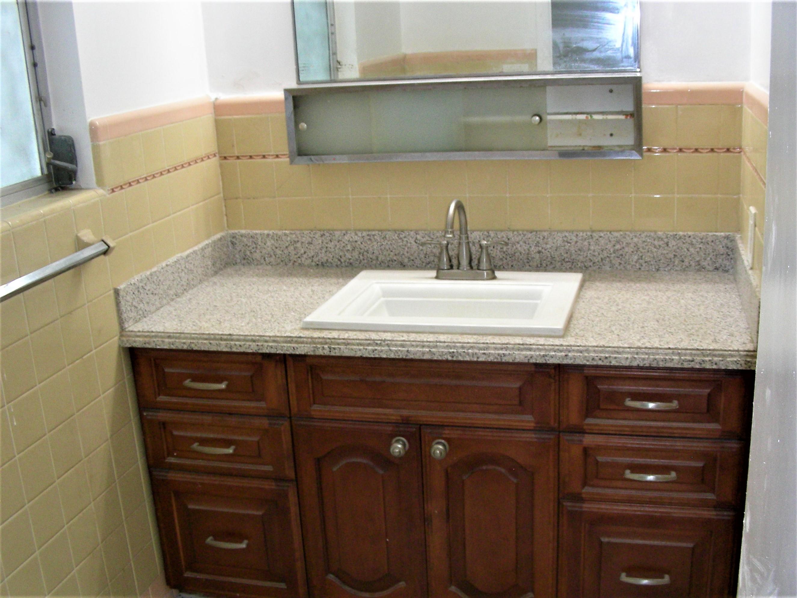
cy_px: 299
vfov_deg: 37.7
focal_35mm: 38
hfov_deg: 49.0
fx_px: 875
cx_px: 398
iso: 200
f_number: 3.5
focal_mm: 6.3
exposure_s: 1/30.7
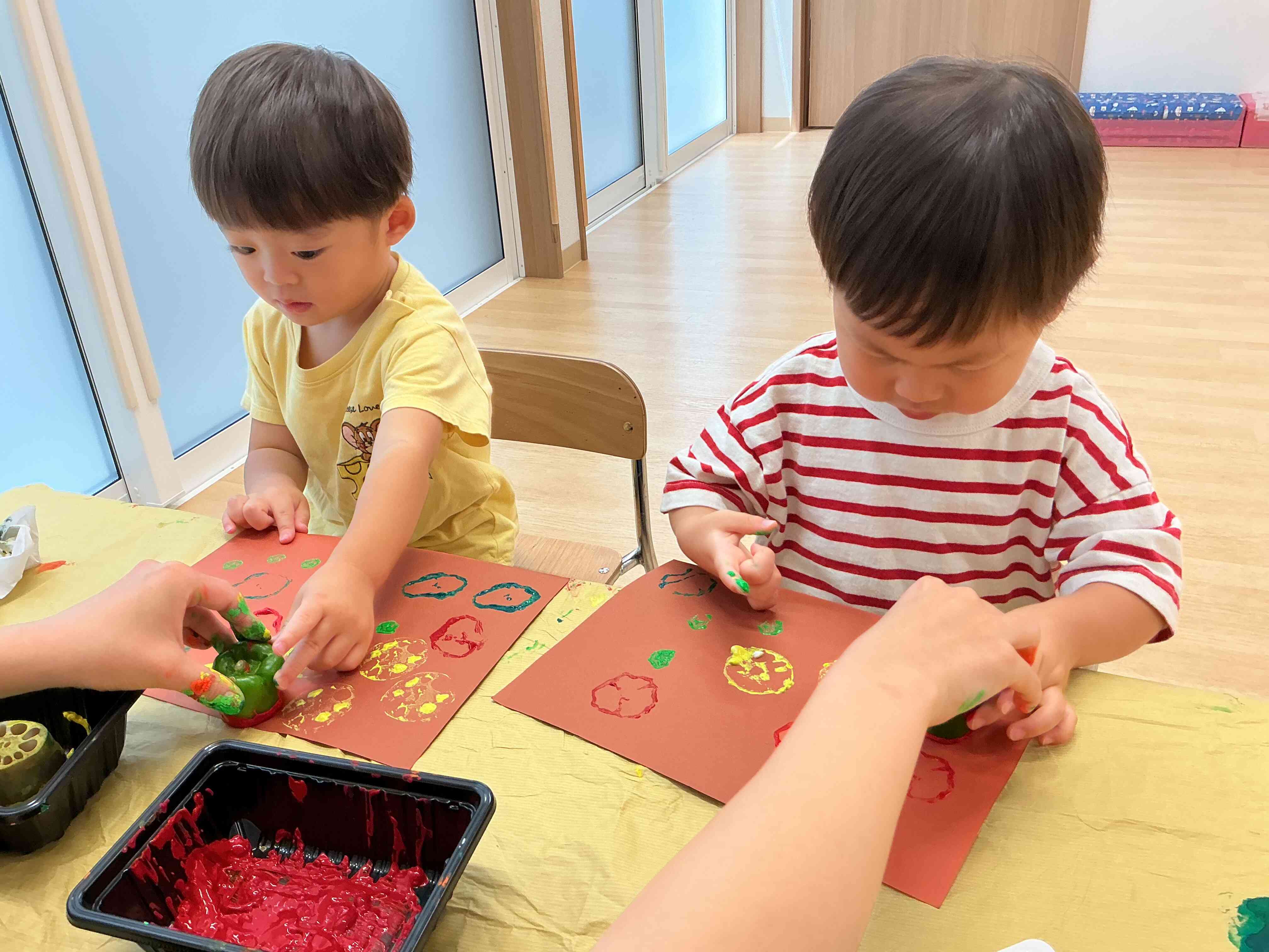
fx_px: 1063
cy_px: 476
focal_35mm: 29
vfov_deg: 48.2
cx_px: 634
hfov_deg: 61.7
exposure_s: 1/100
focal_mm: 3
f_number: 1.8
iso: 50
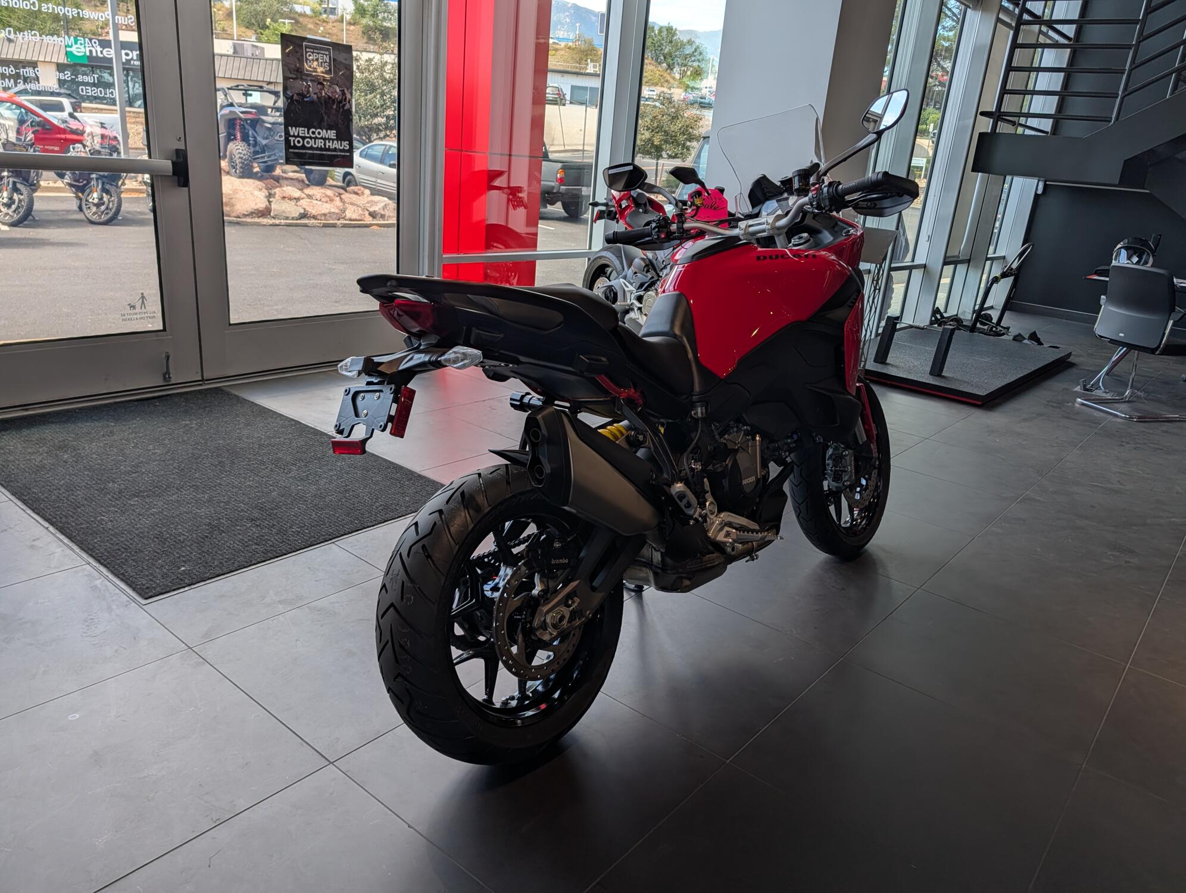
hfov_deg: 71.5
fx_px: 823
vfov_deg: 56.9
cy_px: 446
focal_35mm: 24
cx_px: 593
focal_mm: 6.9
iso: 20
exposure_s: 1/144
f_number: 1.68
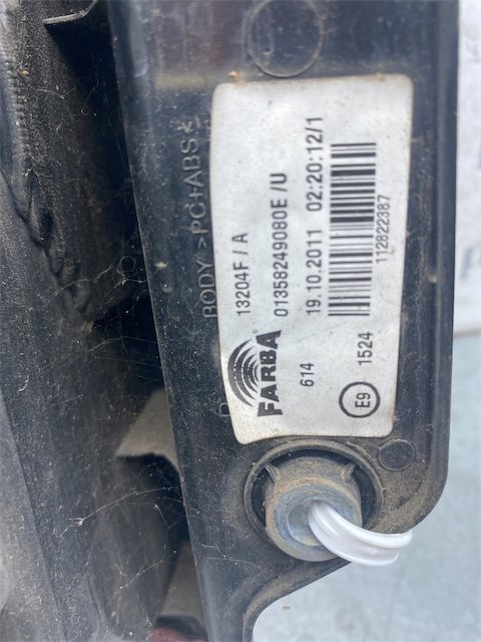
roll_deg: -1.9
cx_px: 240
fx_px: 482
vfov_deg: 67.3
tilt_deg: -37.1
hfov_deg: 53.1
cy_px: 321
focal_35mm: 26
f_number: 1.8
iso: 32
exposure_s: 1/278
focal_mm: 4.25
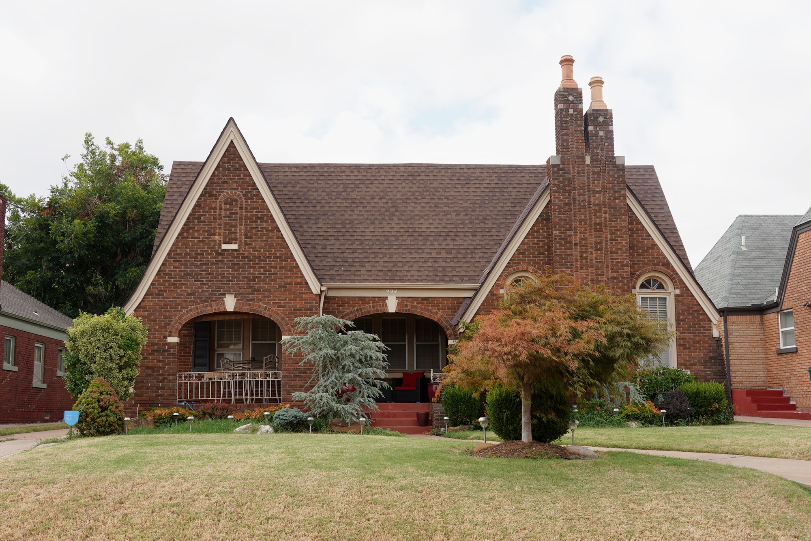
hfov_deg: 63.7
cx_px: 406
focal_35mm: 29
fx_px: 653
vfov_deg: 45.0
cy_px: 270
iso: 100
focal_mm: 29
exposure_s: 1/100
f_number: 9
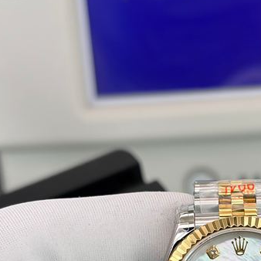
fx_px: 1007
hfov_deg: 14.6
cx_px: 235
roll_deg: +9.0
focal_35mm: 118
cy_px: 301
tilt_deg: -41.3
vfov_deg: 14.4
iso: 32
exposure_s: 1/566
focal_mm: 5.96
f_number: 1.6
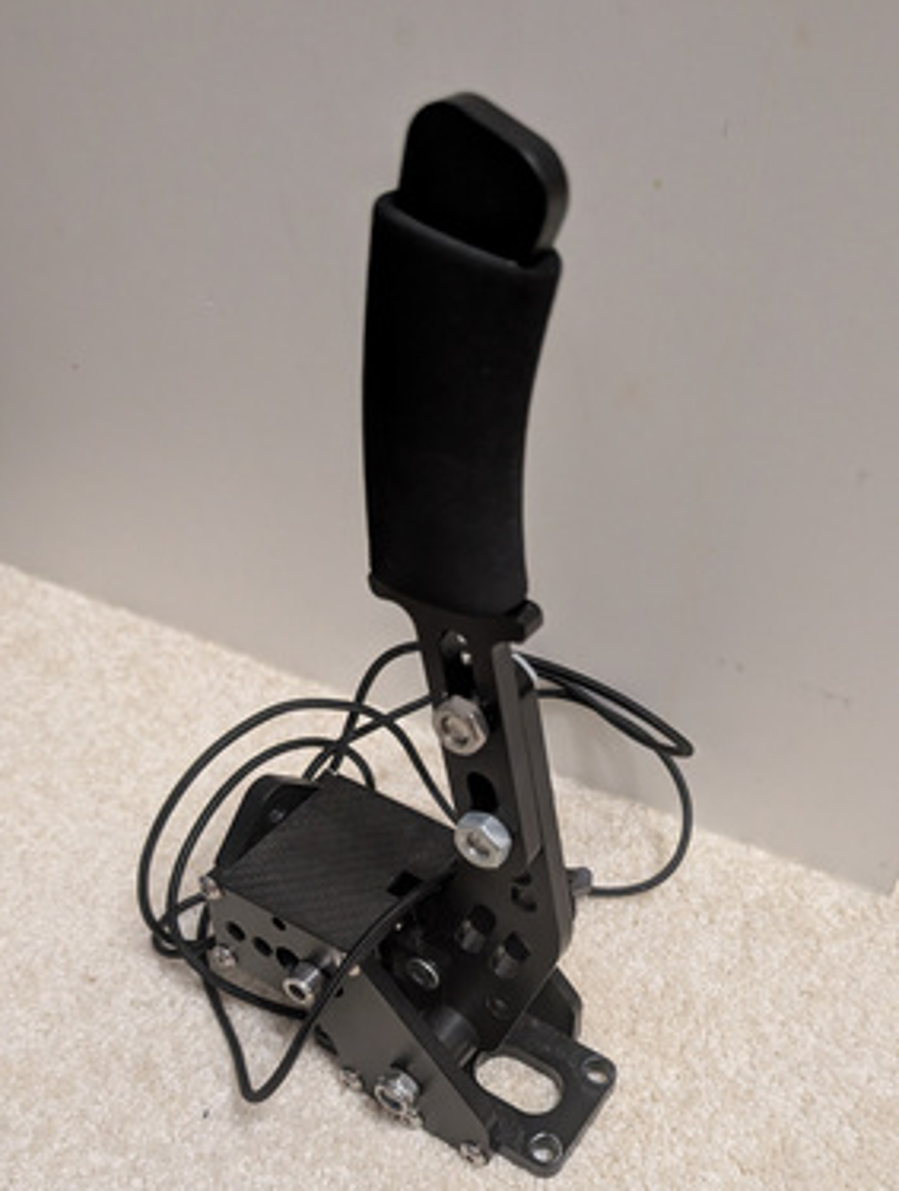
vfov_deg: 55.6
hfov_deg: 44.2
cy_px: 784
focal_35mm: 32
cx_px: 507
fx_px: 1104
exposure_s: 1/105
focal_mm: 6.9
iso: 2084
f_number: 1.68
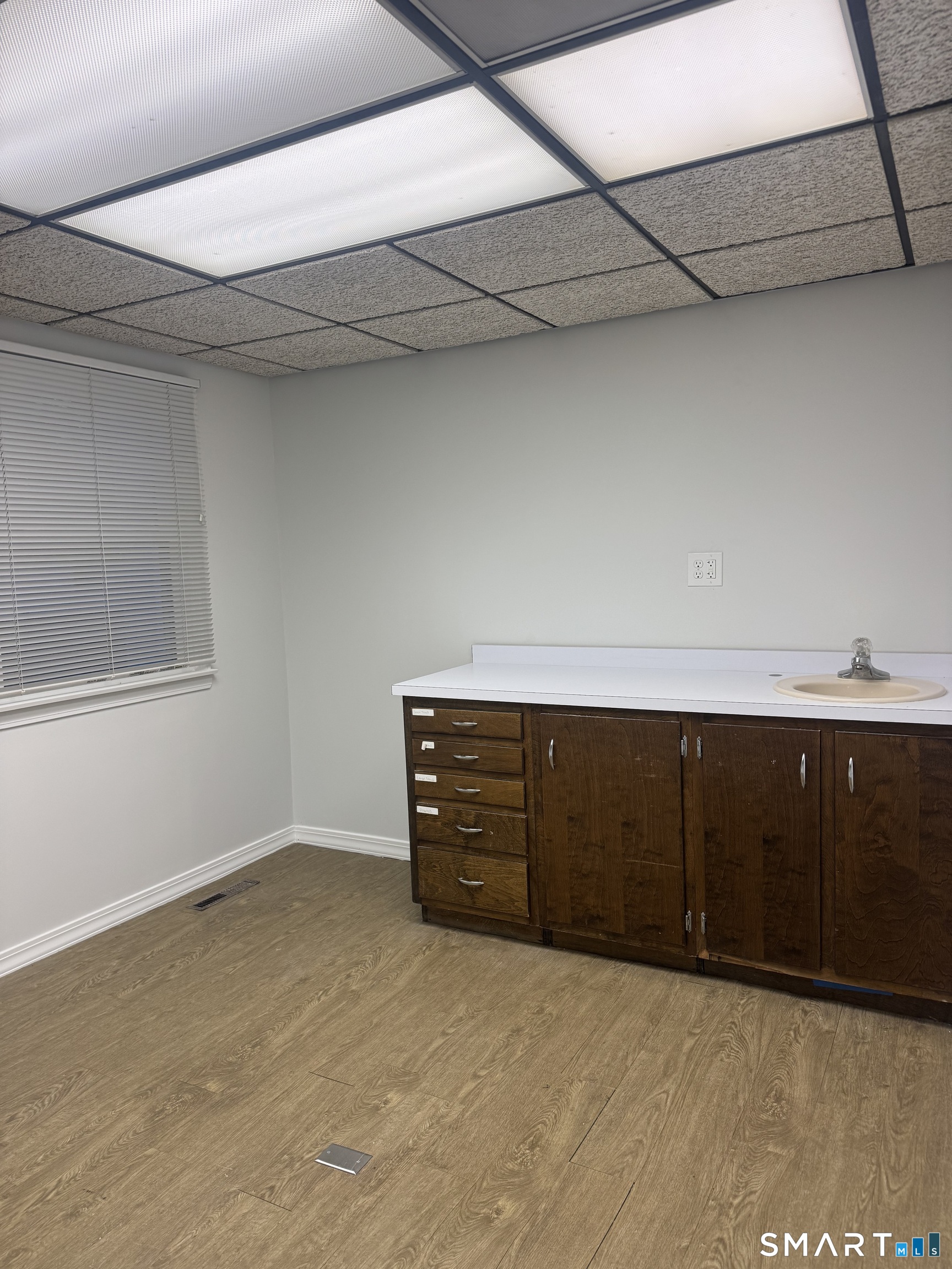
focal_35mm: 24
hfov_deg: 56.8
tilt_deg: -3.6
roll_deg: +2.6
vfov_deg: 71.6
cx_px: 476
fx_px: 880
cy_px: 634
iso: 80
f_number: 1.78
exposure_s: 1/144
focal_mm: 6.76
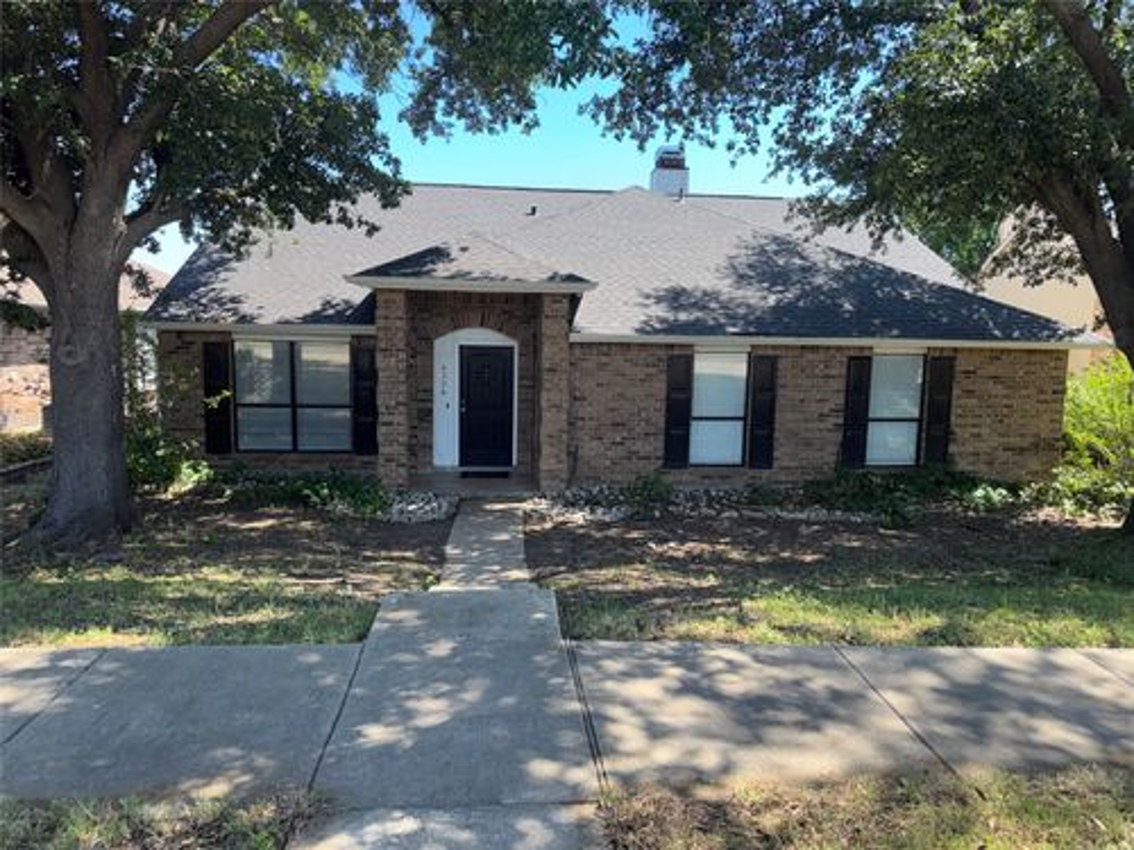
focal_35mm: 24
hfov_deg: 71.6
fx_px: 786
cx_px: 567
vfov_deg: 56.8
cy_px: 425
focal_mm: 6.76
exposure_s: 1/995
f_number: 1.78
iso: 64
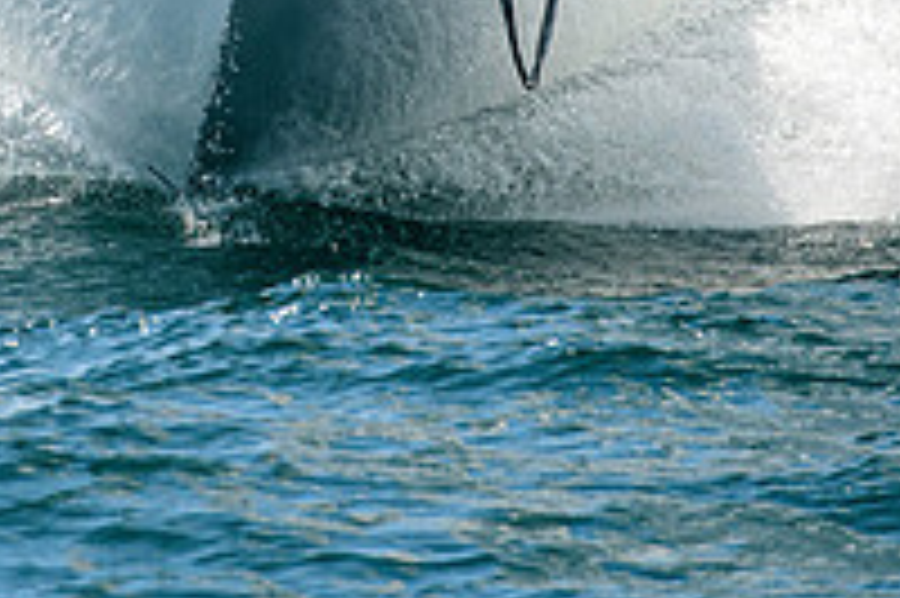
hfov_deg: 1.2
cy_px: -236
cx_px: 243
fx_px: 43538
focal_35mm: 1743
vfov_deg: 0.8
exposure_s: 1/3200
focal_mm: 400
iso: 400
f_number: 5
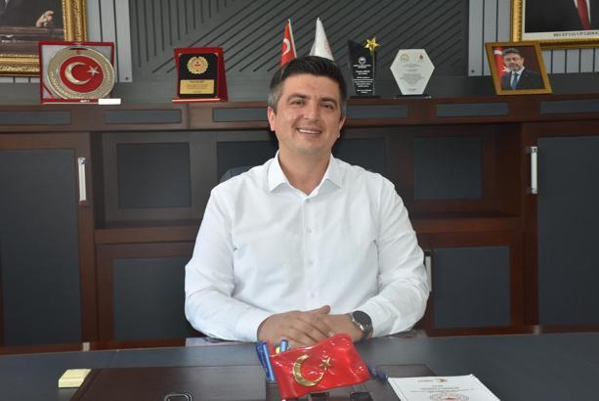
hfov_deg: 35.0
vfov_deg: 23.8
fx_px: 949
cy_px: 200
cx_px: 300
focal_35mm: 57
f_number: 4.2
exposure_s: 1/80
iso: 400
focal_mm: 38
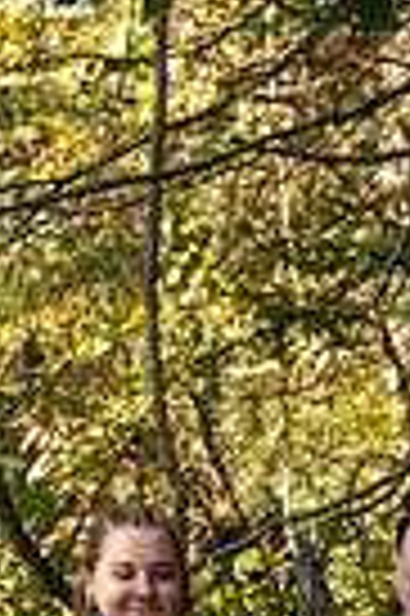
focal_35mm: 204
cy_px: 976
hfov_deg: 6.7
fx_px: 3494
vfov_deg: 9.7
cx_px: 529
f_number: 4.5
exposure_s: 1/3200
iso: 6400
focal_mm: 62
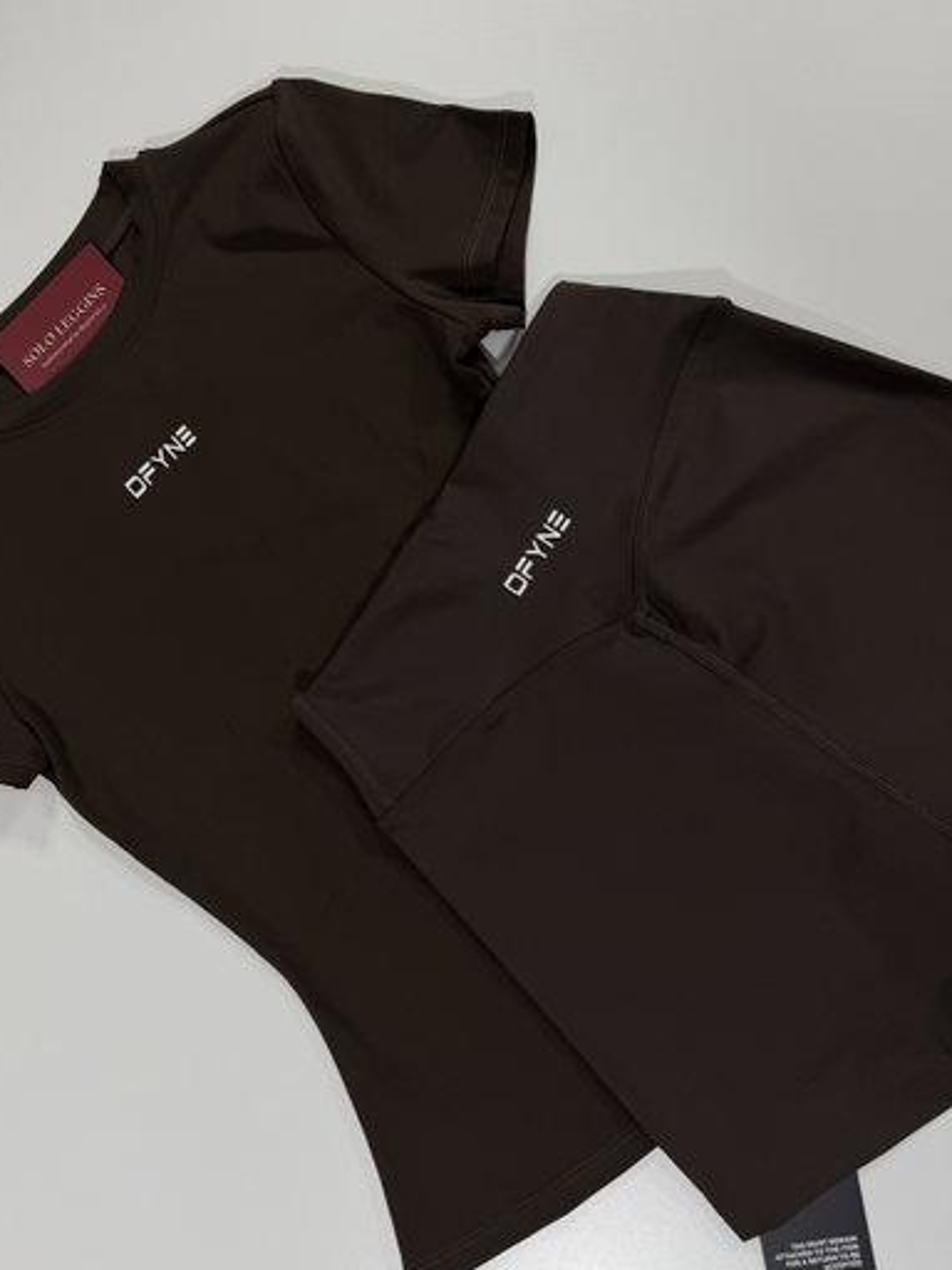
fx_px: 917
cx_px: 459
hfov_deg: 54.9
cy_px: 641
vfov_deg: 69.4
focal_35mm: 25
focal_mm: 6.76
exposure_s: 1/100
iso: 100
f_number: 1.78
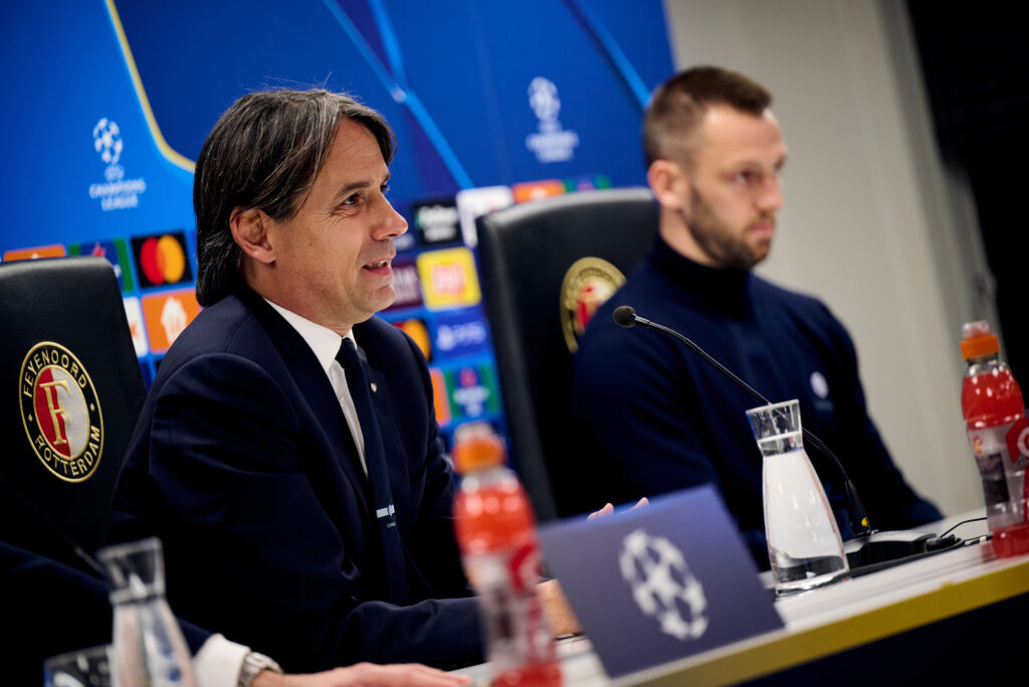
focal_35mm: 185
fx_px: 5288
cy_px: 344
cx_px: 514
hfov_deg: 11.1
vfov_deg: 7.4
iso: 720
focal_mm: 185
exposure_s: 1/320
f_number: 2.8
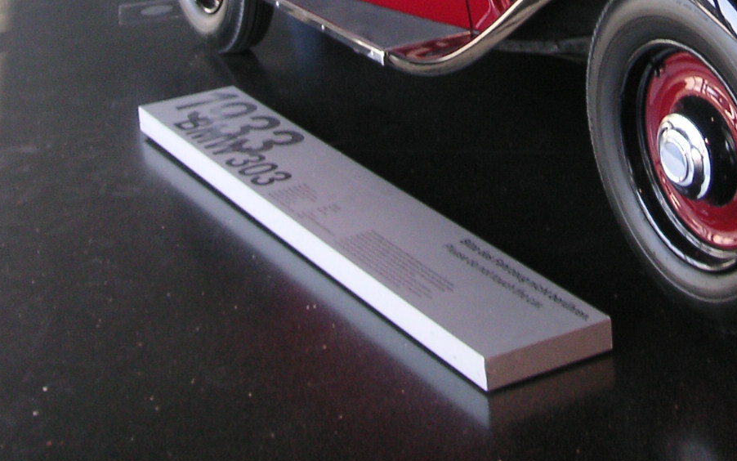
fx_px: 1788
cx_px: 529
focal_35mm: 89
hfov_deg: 23.1
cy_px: -163
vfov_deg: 14.0
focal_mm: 6.1
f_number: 2.8
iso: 50
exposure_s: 1/60
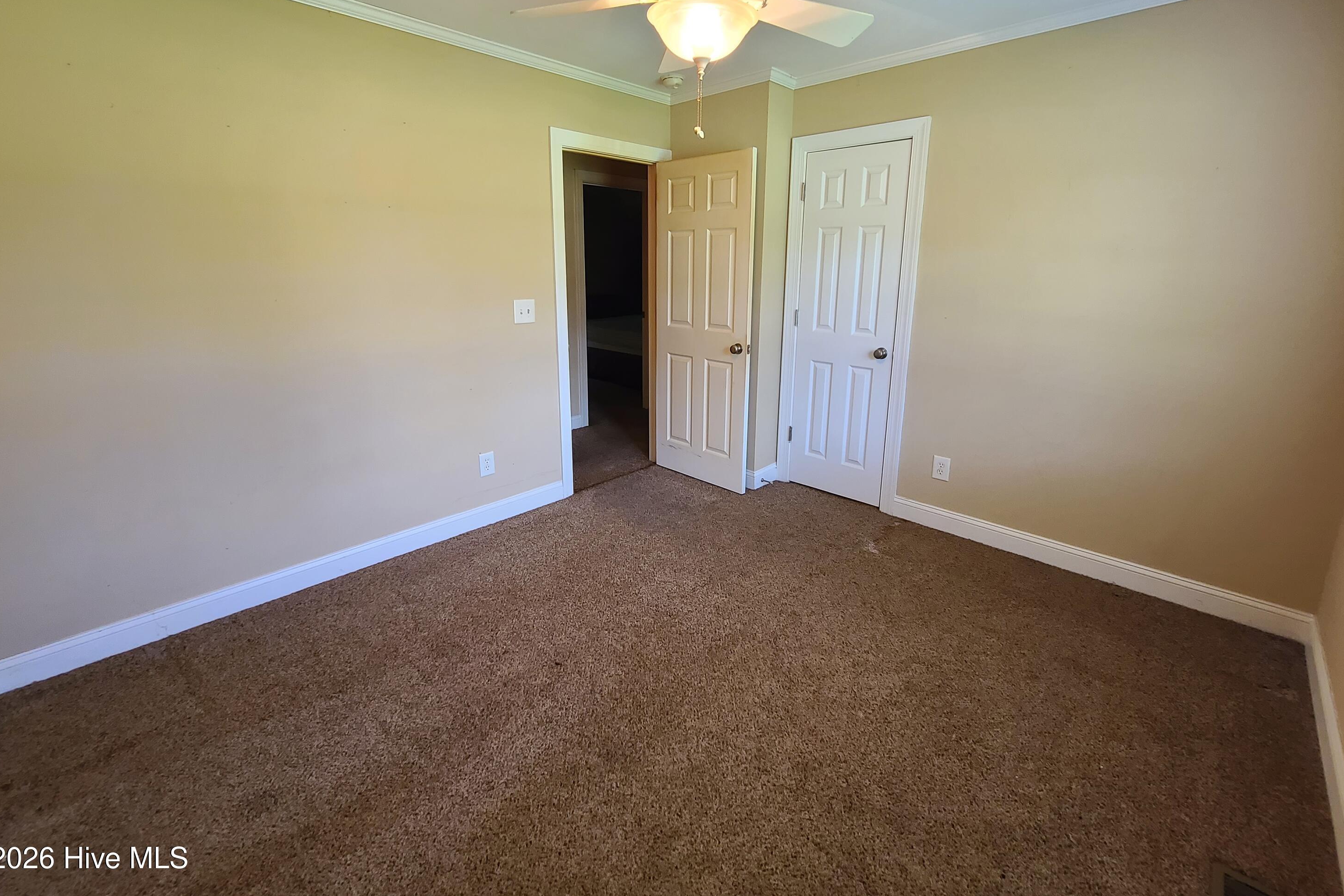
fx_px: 523
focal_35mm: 14
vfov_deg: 80.7
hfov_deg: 104.2
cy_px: 384
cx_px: 662
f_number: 2.2
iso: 400
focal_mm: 2.2
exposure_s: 1/60
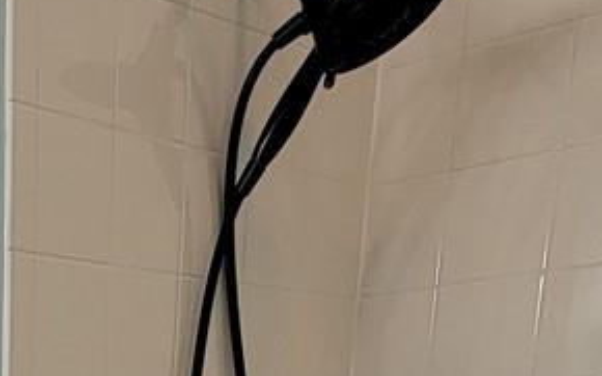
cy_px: 916
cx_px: -191
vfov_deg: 12.9
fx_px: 1246
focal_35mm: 76
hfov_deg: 23.8
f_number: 2.2
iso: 100
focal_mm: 2.2
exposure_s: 1/120
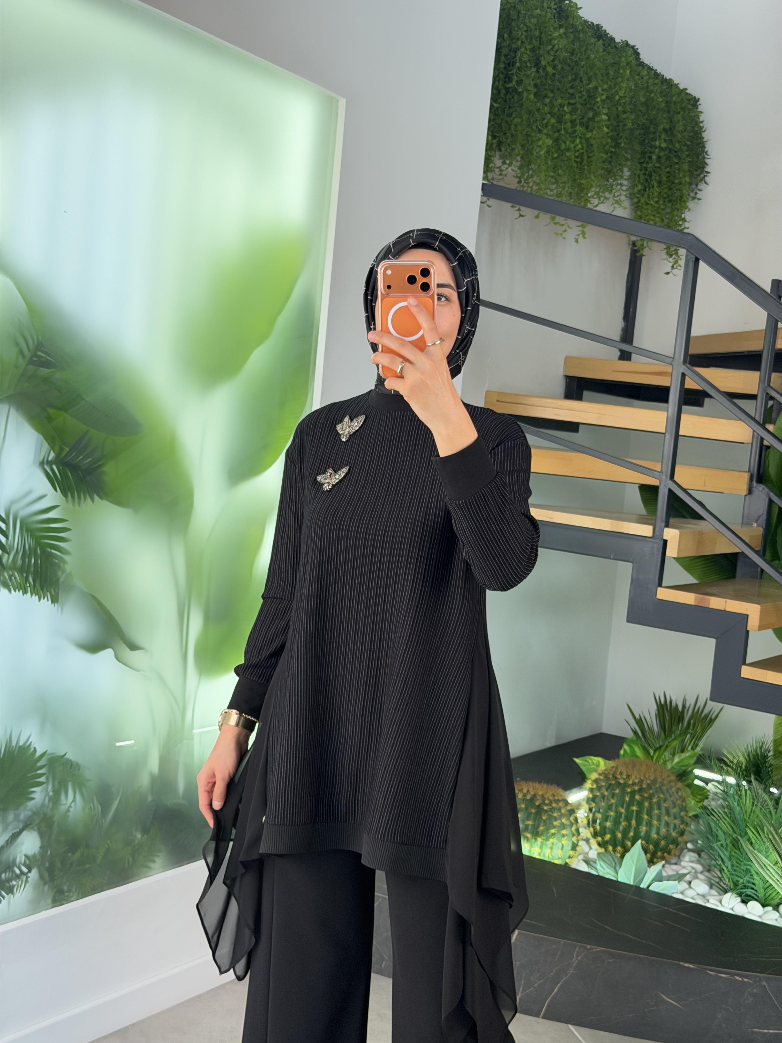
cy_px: 522
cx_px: 391
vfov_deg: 39.7
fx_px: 1446
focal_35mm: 48
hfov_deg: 30.3
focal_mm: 6.76
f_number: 1.78
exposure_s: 1/185
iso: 80
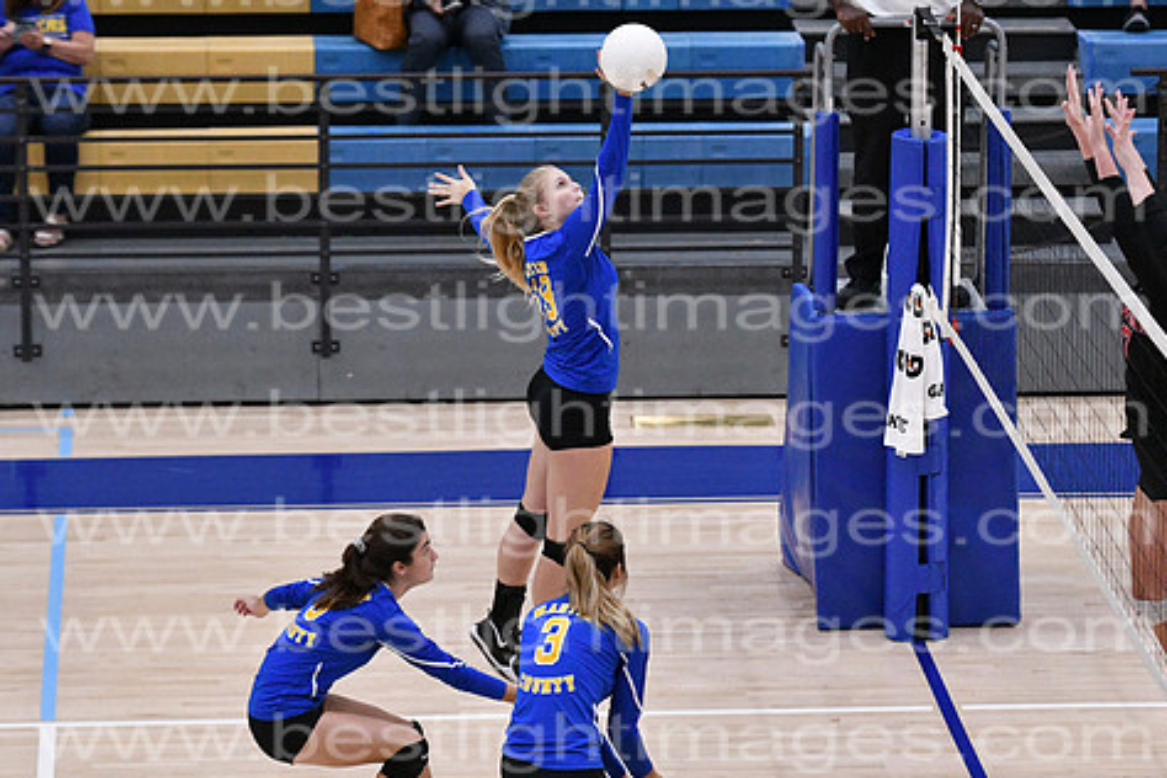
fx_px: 6243
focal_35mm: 193
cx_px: 596
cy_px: 366
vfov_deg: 7.1
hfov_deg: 10.7
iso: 6400
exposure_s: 1/1250
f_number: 3.2
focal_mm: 105
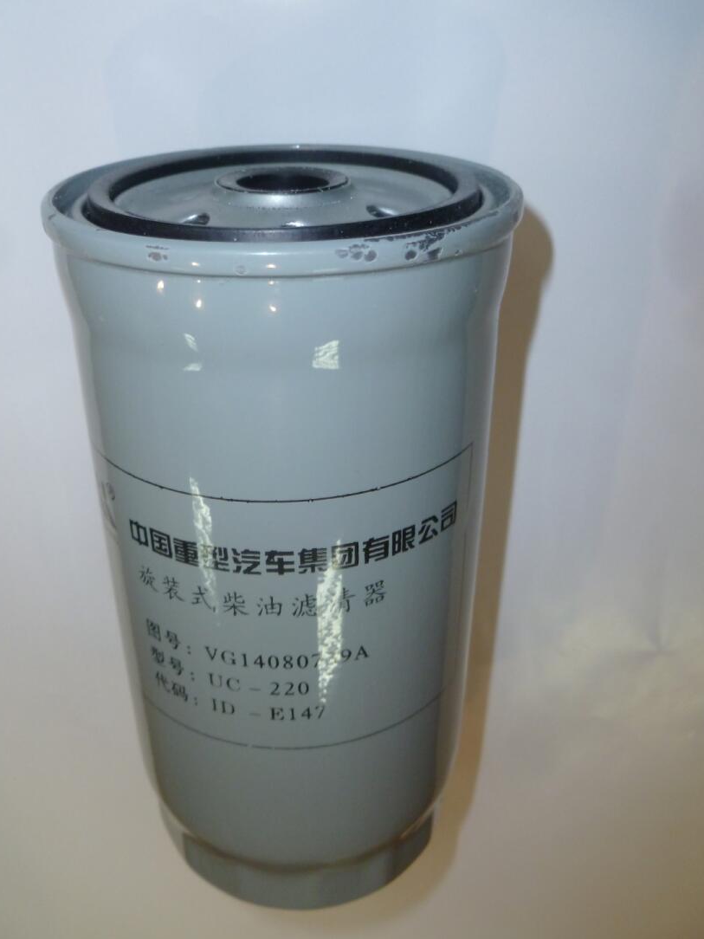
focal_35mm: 31
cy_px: 450
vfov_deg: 58.3
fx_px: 841
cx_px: 325
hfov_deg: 45.4
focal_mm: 5
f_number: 3.3
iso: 160
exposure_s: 1/30
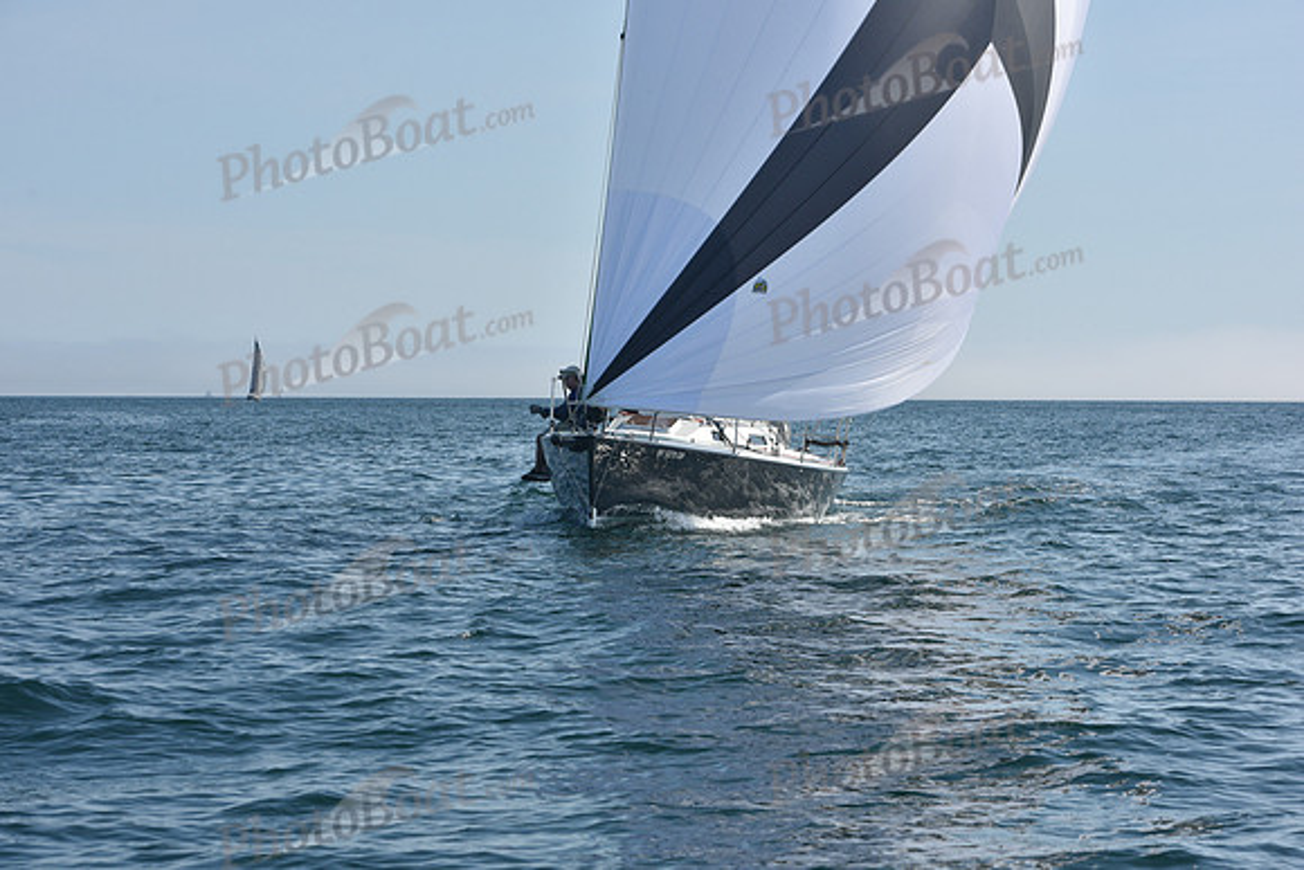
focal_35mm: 95
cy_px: 435
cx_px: 652
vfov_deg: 14.4
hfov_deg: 21.5
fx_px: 3442
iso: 320
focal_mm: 95
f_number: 10
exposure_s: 1/1250
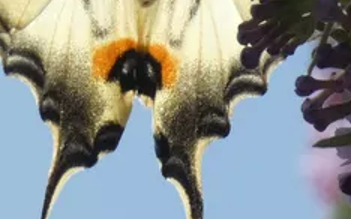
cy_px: -8
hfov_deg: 4.5
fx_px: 4436
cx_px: 126
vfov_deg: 2.8
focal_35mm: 464
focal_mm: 28.8
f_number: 5.4
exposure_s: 1/400
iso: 80
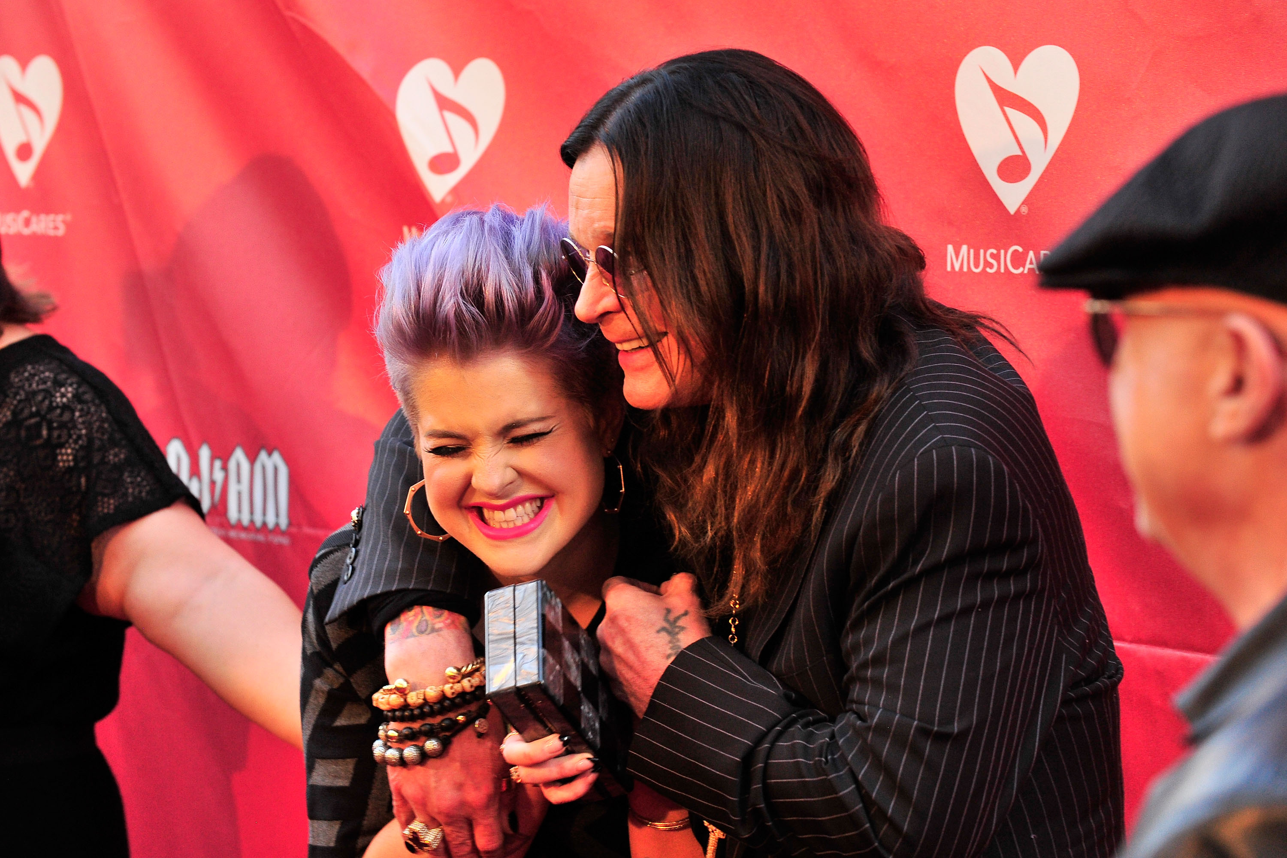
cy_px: 429
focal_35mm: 116
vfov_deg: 11.8
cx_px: 644
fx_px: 4147
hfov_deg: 17.6
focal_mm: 116
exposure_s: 1/200
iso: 2000
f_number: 6.3
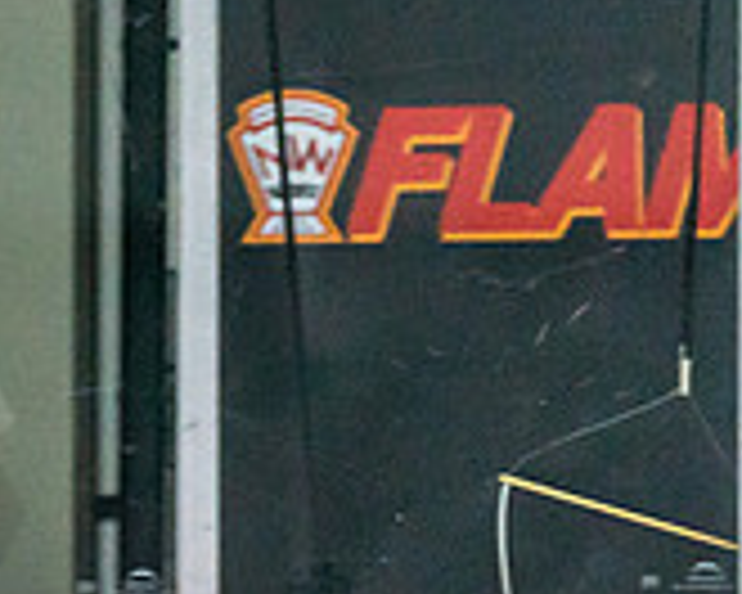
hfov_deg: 2.2
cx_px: -294
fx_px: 18886
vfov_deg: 1.8
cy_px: 862
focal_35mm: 860
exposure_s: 1/1250
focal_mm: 181
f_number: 2.8
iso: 3200
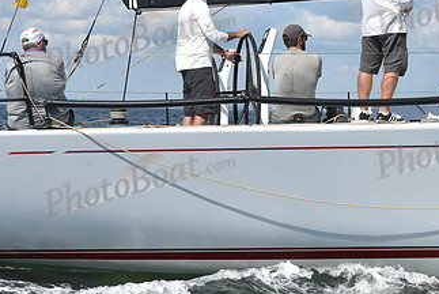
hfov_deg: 14.6
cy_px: 92
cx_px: 307
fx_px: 1709
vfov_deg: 9.8
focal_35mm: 140
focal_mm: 78
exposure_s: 1/1250
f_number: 9
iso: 320
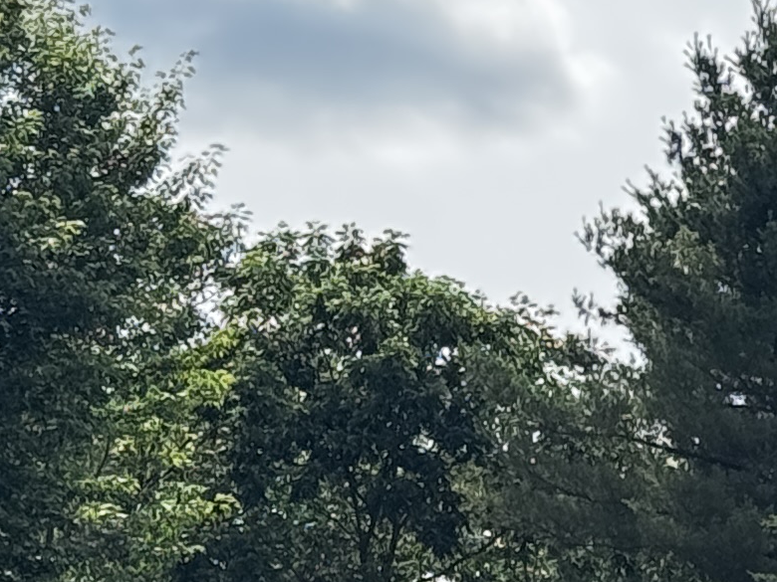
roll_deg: +0.7
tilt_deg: +5.2
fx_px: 5567
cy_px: 935
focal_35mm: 248
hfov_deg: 7.6
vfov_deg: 5.9
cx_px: 1590
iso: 64
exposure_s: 1/2331
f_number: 1.78
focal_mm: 6.76
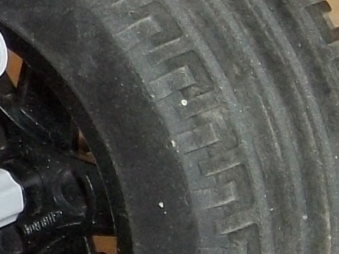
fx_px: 3174
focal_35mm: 324
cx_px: -596
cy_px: 2
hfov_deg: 5.8
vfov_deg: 4.6
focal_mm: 8.3
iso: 160
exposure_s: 1/40
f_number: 3.7
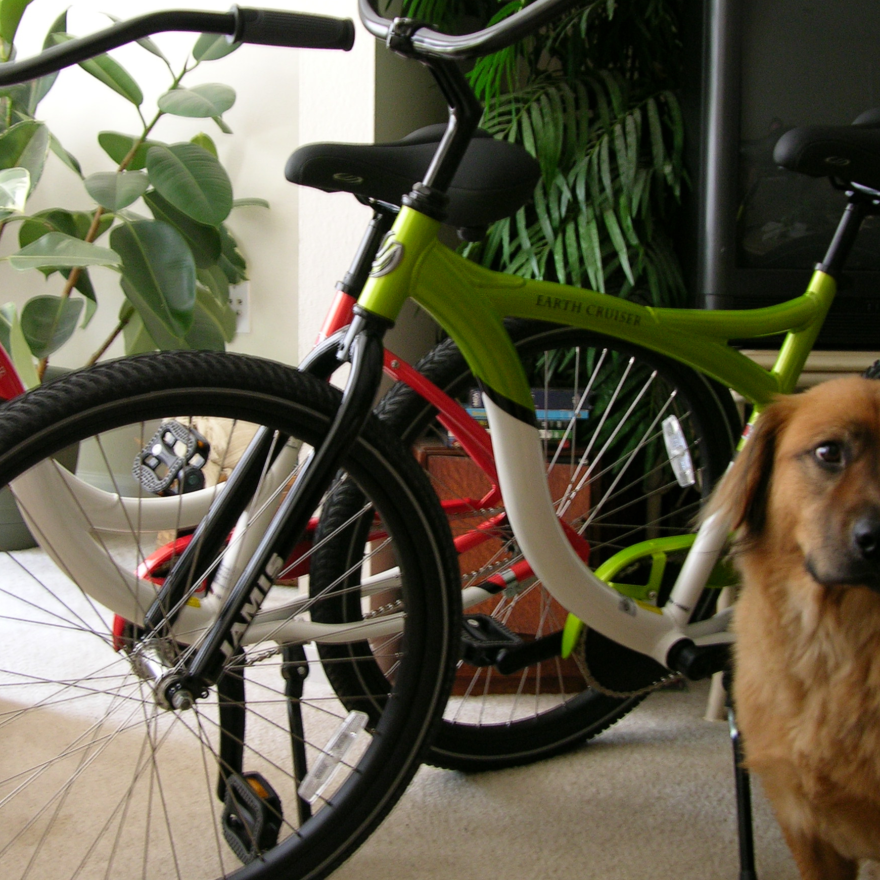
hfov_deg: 29.5
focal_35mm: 58
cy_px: 405
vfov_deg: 29.5
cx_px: 411
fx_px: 1668
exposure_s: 1/4
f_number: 2.8
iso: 107
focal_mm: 8.9
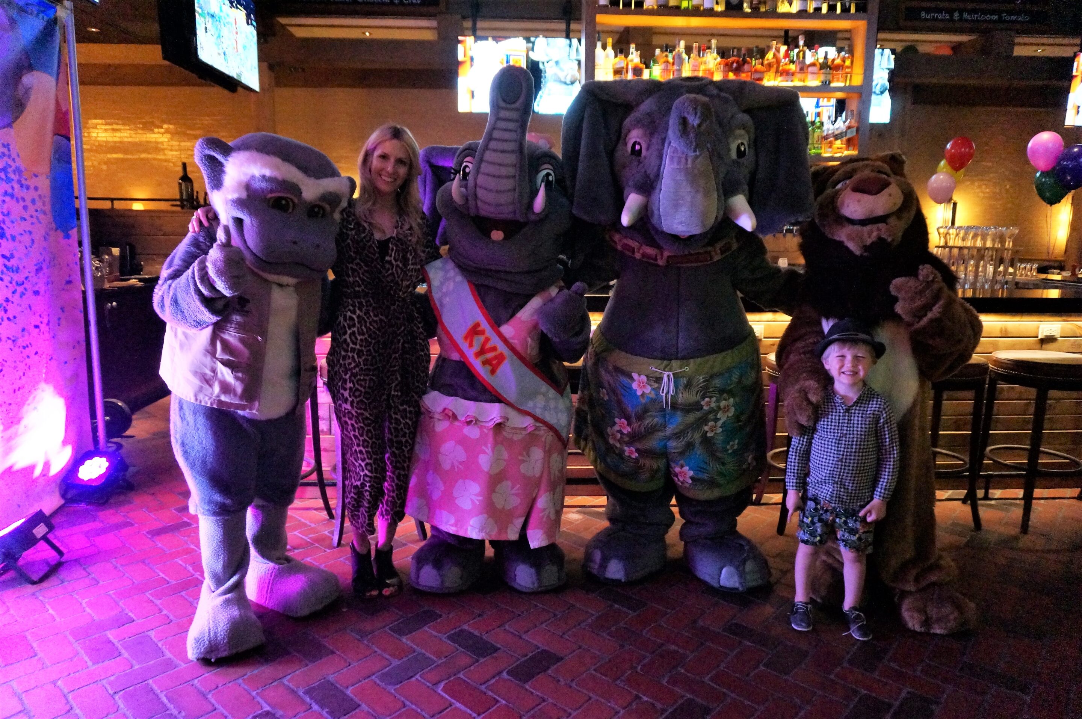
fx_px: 721
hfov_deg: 73.8
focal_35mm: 24
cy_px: 360
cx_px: 541
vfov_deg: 53.0
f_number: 3.5
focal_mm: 16
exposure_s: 1/80
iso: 3200
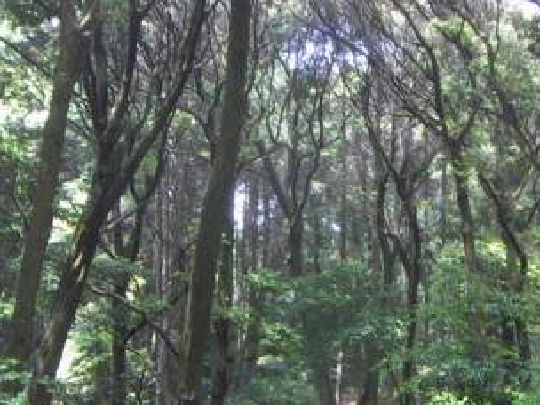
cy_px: 229
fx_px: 1248
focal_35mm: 80
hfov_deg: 24.3
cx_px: 352
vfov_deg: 18.4
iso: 100
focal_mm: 7.2
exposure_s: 1/50
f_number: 3.2
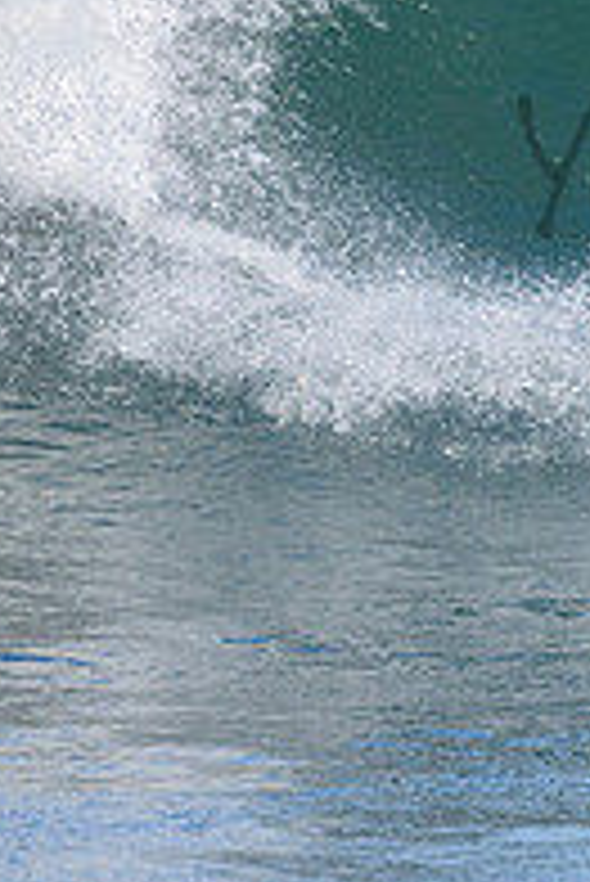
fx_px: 39212
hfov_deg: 0.9
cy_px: 128
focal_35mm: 1598
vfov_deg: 1.3
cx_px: 982
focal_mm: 360
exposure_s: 1/2000
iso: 450
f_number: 5.6
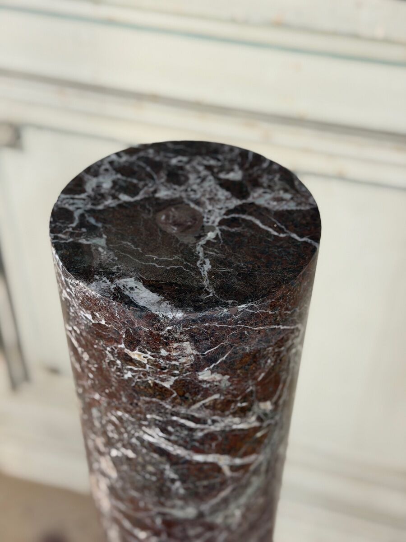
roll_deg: -0.1
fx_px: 751
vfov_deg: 39.7
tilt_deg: -42.3
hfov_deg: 30.3
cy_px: 271
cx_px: 203
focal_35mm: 48
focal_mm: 6.76
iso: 200
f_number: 1.78
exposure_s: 1/50
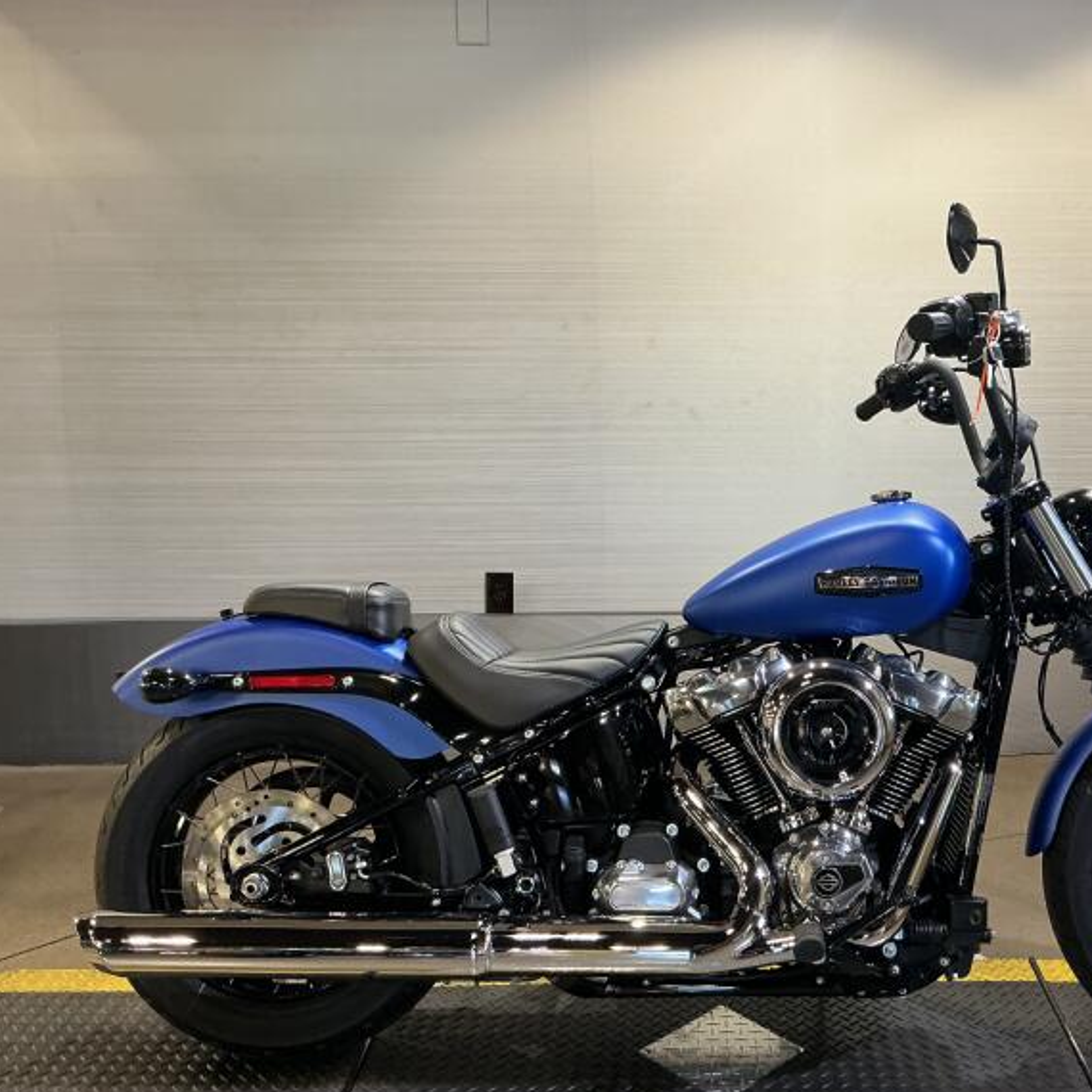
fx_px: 1285
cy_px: 559
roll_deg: +0.0
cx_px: 755
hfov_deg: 45.1
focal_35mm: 36
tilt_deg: -10.4
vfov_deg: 46.0
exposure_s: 1/60
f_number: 1.8
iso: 80
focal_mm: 3
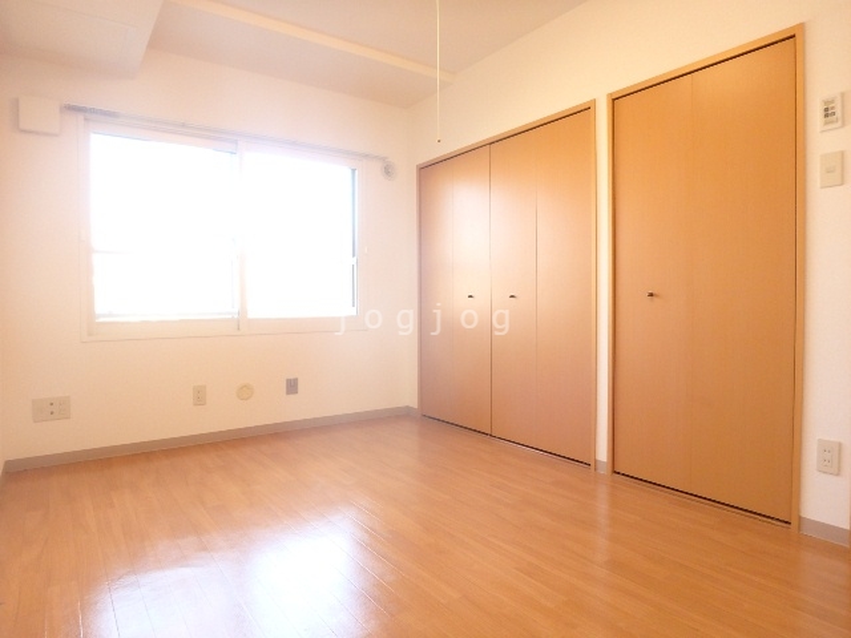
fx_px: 516
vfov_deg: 63.4
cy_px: 319
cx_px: 426
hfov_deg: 79.0
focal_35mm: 21
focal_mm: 3.7
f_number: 3.5
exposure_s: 1/30
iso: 250
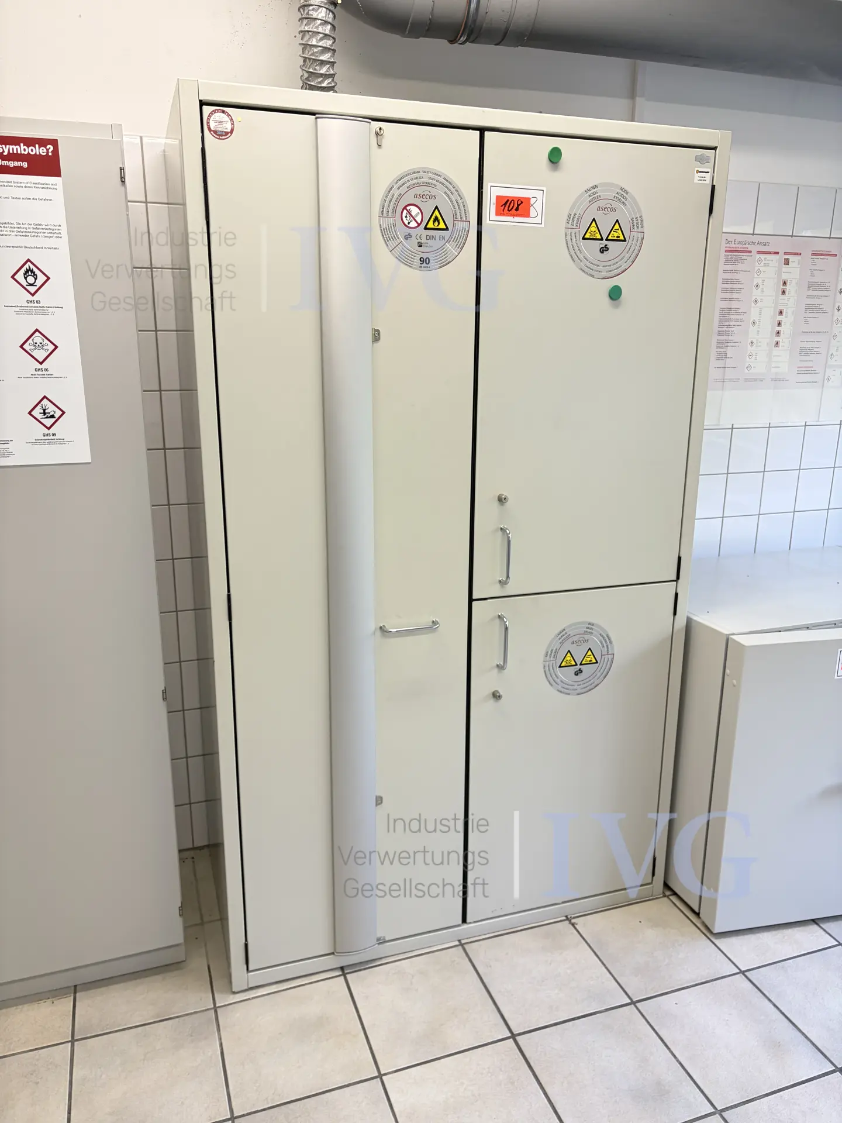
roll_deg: +0.4
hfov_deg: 53.1
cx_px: 421
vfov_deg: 67.3
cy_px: 562
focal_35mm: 26
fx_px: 843
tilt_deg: -12.6
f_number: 1.6
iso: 64
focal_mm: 5.96
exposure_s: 1/50
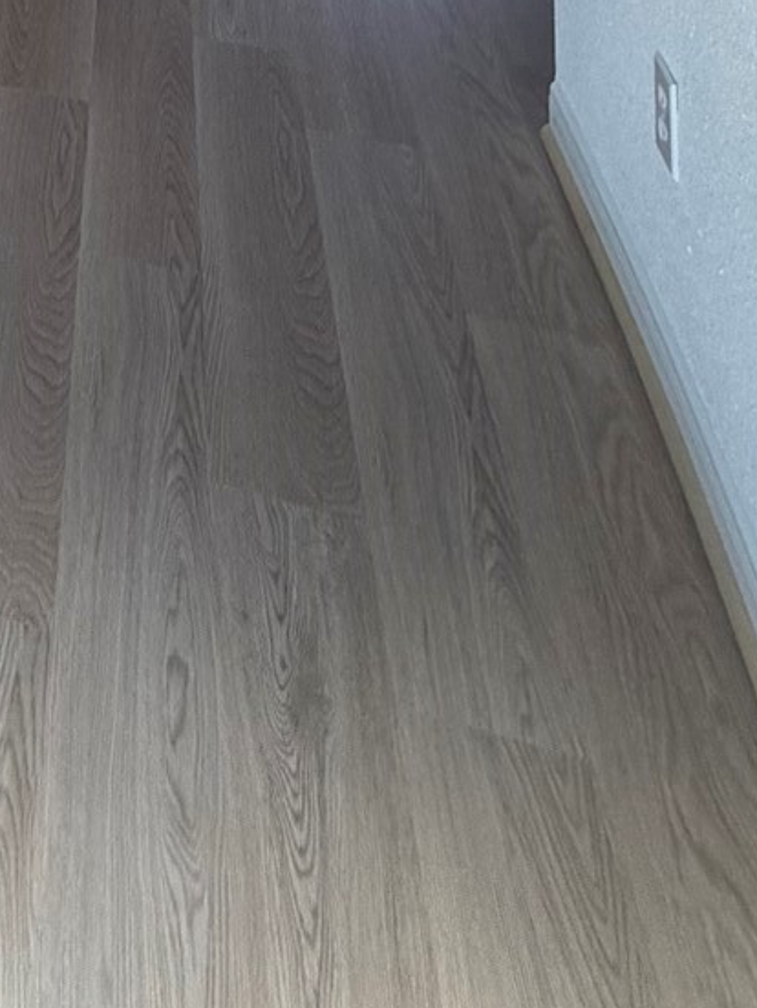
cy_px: -679
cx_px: -463
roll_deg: +2.8
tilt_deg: -3.8
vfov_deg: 23.9
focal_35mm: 52
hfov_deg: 21.9
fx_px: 1514
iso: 100
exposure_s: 1/121
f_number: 2.2
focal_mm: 2.22
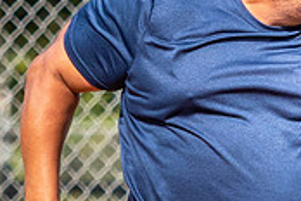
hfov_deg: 0.9
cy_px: 258
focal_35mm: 2259
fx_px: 18886
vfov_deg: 0.6
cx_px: 108
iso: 200
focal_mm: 150
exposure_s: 1/2000
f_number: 3.5
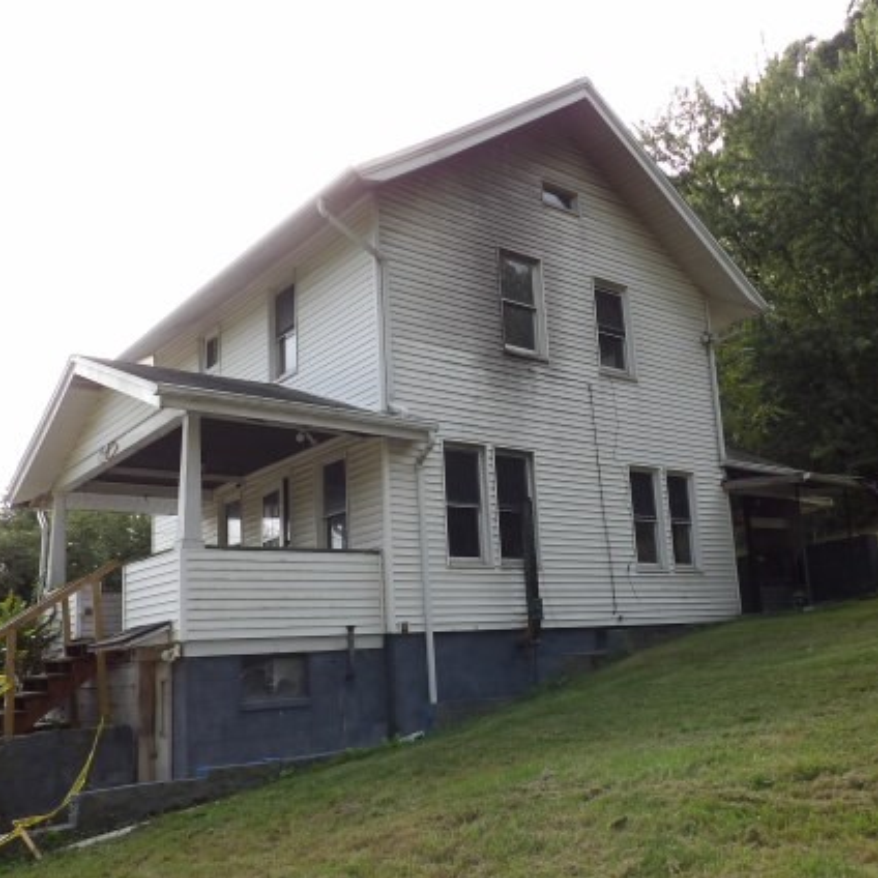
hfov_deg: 51.0
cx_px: 478
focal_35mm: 32
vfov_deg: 51.0
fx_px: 918
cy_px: 482
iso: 100
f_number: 3.2
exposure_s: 1/260
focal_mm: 4.3
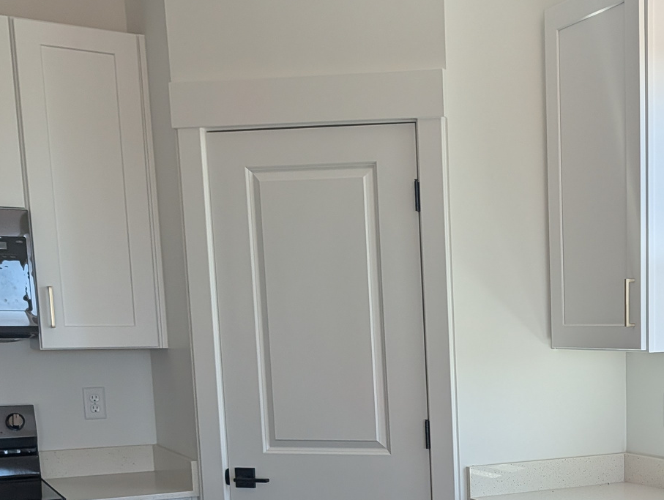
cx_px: 628
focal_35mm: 54
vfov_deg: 25.8
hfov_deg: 33.2
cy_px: 499
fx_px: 1037
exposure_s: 1/2817
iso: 22
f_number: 1.68
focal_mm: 6.9
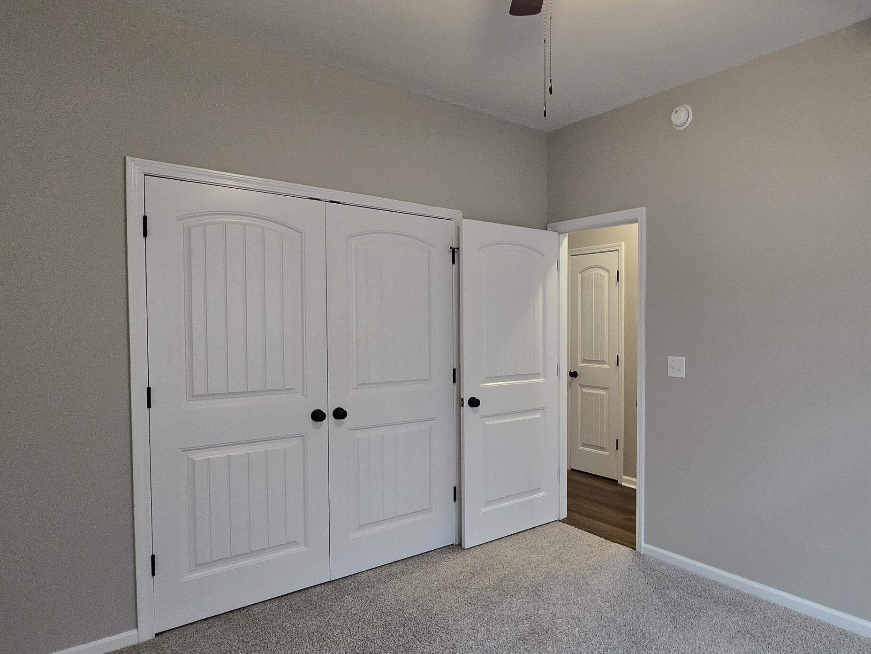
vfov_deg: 63.4
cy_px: 347
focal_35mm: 21
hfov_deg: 75.9
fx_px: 528
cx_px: 596
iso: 250
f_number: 2.2
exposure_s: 1/60
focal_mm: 2.2
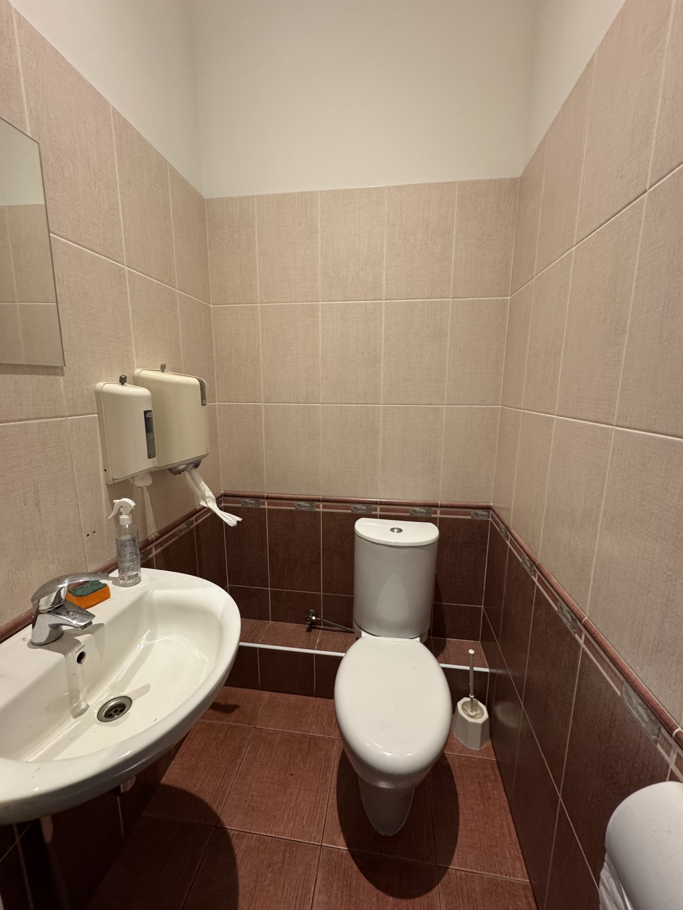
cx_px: 342
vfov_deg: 102.1
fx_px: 368
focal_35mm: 14
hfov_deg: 85.7
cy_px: 455
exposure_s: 1/60
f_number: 2.2
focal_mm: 2.22
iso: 320
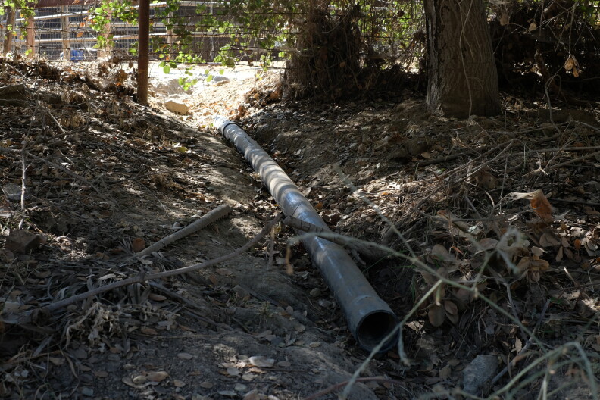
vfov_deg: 25.5
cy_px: 200
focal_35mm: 53
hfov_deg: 37.5
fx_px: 883
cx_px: 300
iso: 800
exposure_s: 1/250
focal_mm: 35
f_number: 8
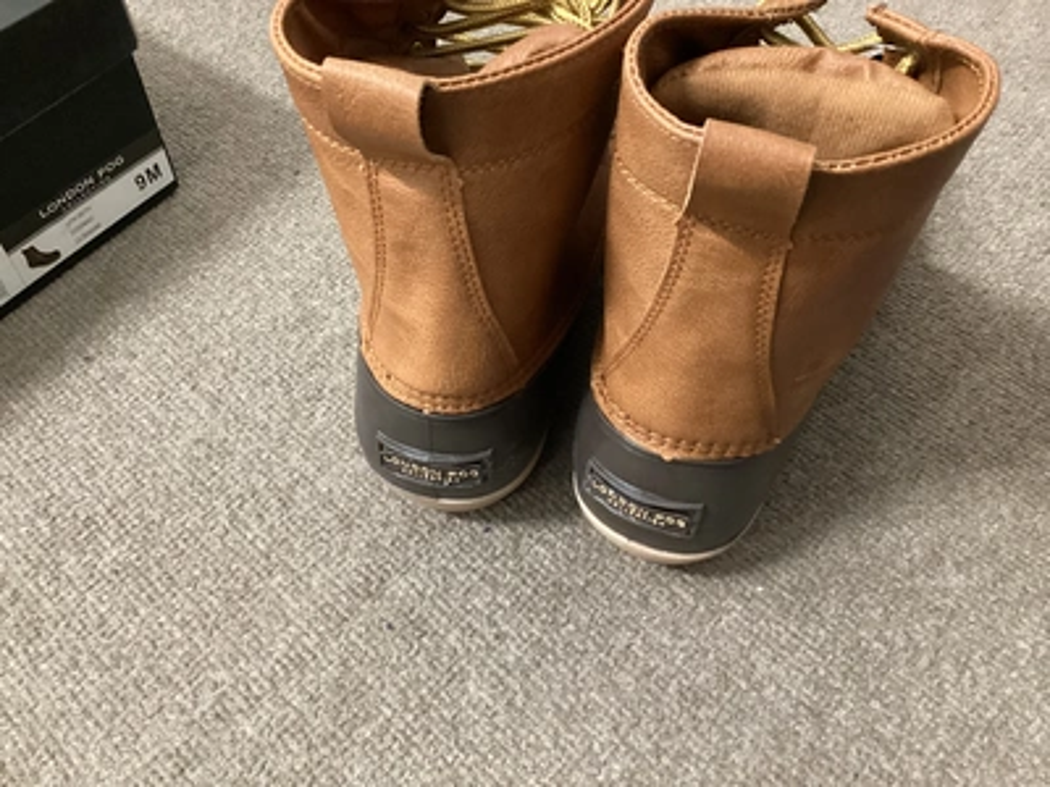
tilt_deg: -54.2
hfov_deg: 58.4
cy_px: 394
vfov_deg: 45.4
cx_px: 525
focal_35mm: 31
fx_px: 940
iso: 640
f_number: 2.4
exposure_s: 1/24
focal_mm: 3.3
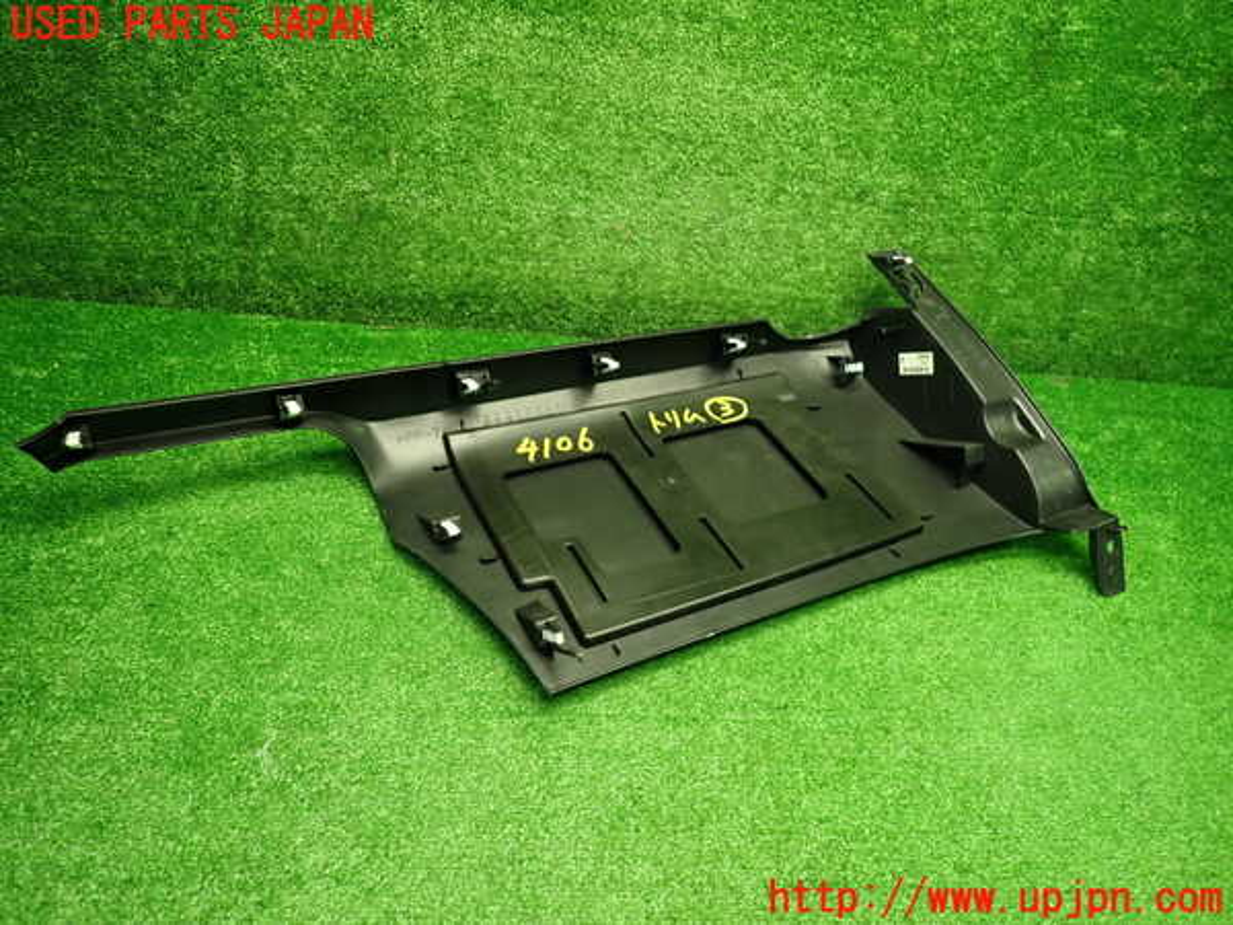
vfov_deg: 54.9
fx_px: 890
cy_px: 462
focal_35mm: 25
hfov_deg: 69.4
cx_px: 616
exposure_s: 1/30
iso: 200
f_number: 2
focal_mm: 4.5
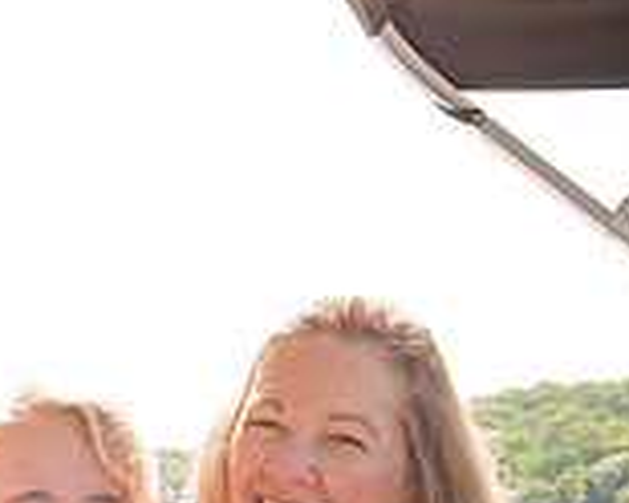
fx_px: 2550
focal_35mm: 137
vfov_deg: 11.2
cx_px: -361
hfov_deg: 13.2
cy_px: 497
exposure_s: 1/250
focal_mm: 38
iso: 400
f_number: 9
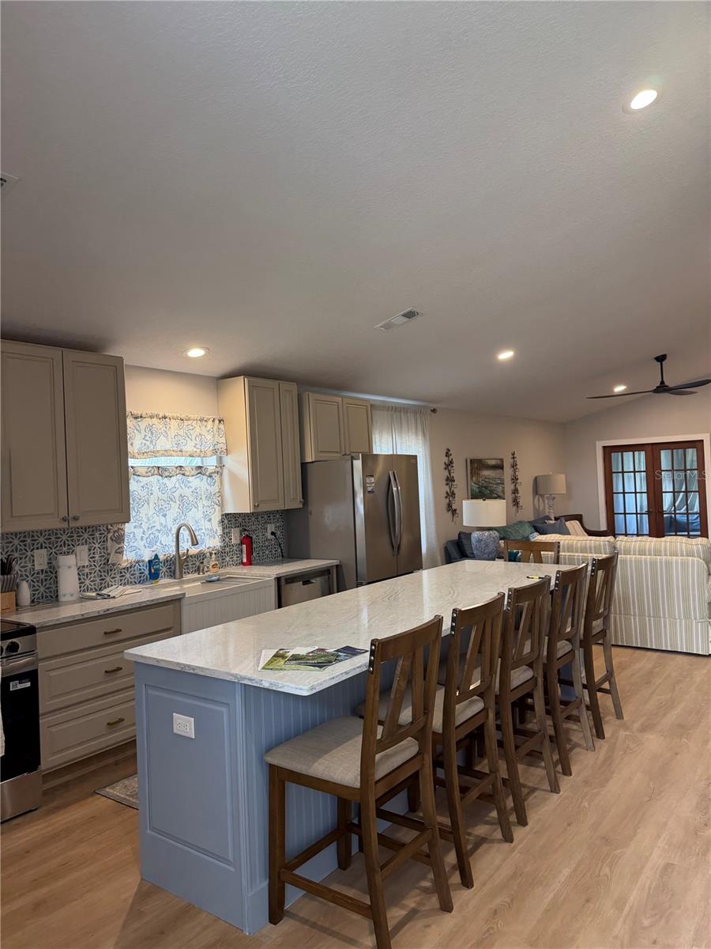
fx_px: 657
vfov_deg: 71.6
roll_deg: +2.5
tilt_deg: +0.7
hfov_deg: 56.8
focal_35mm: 24
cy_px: 474
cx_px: 356
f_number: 1.78
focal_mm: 6.76
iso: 200
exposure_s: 1/87
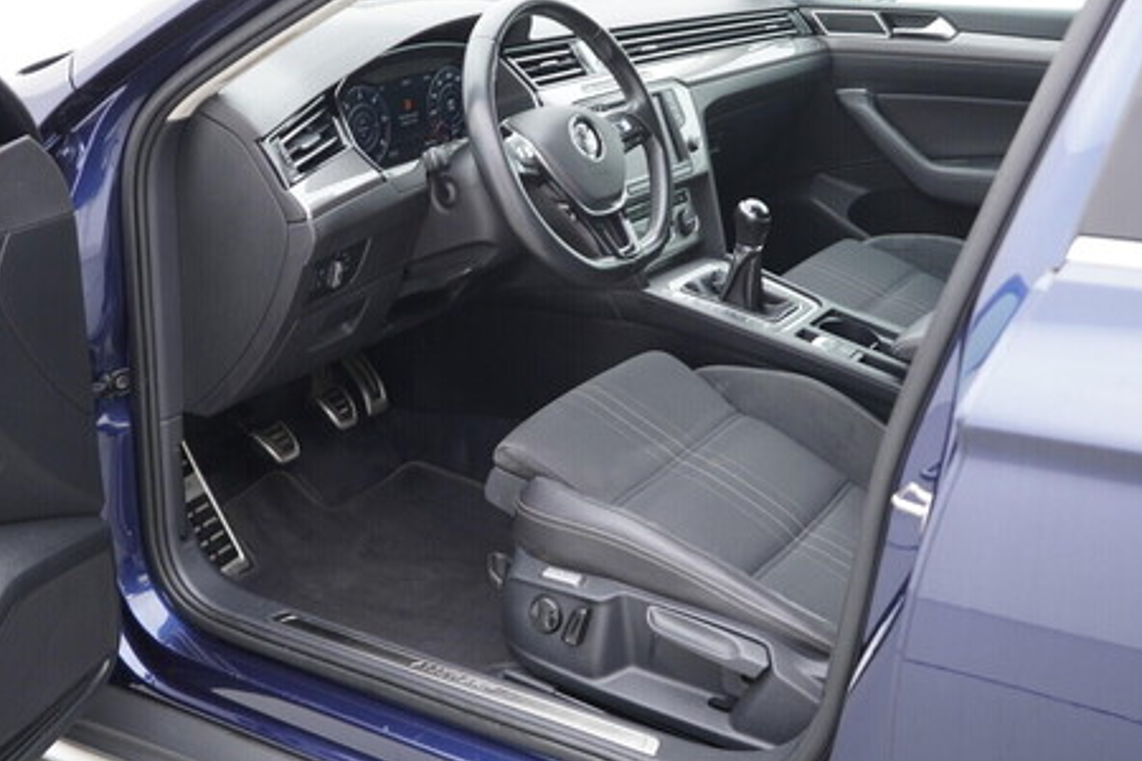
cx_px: 634
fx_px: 1396
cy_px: 316
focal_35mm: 44
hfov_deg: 44.4
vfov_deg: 30.5
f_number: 2.8
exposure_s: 1/40
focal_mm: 24
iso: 250
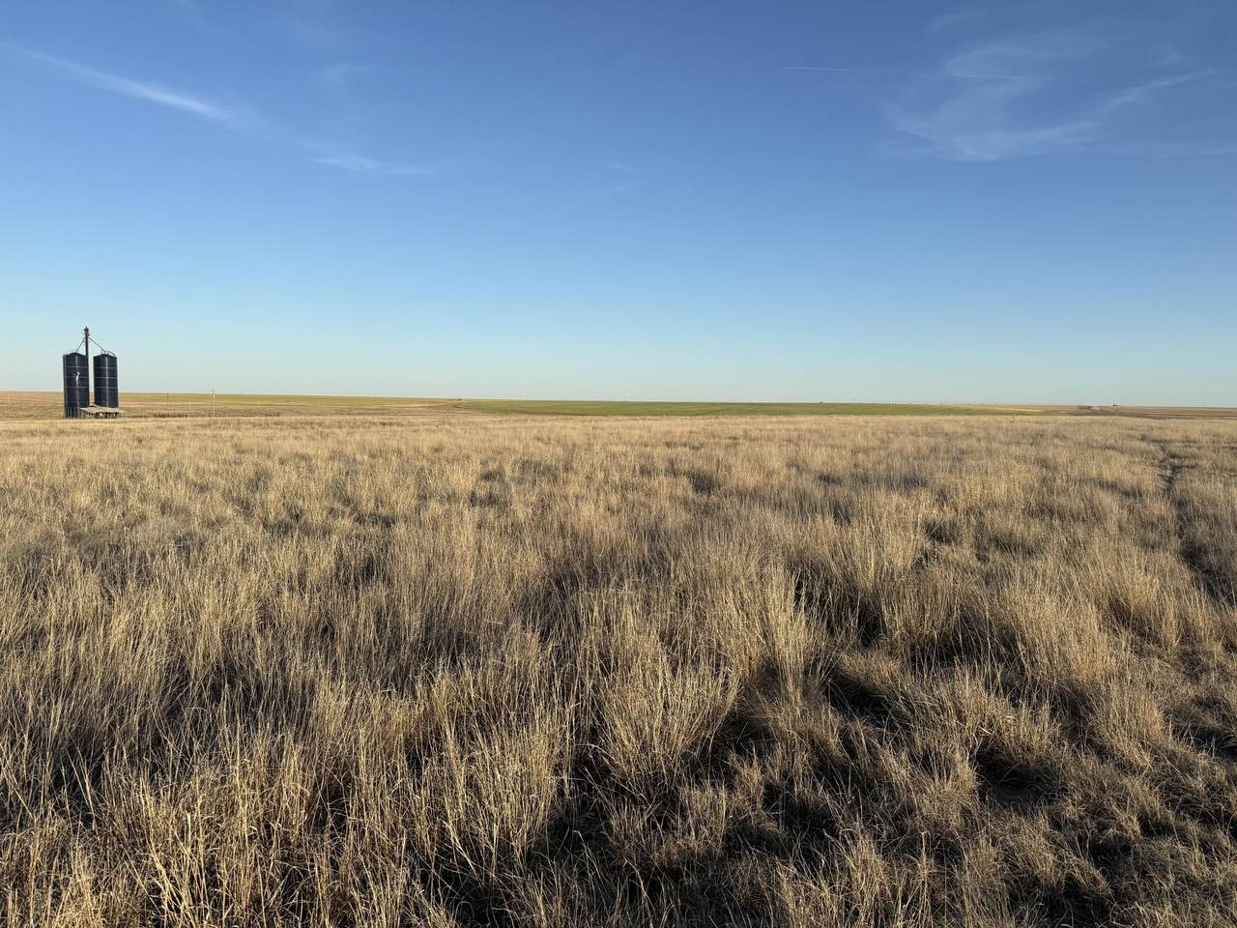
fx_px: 858
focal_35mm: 24
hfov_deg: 71.6
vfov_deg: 56.8
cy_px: 464
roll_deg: -0.9
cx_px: 618
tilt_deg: -3.8
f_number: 1.78
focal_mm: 6.76
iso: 80
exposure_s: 1/3425
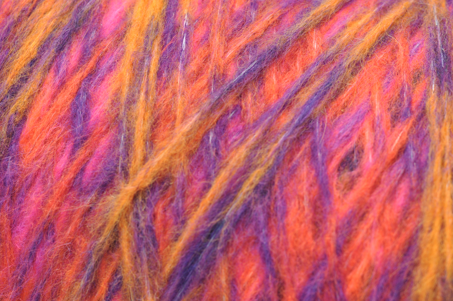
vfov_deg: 18.1
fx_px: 943
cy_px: 150
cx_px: 226
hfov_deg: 27.0
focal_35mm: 75
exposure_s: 1/125
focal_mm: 50
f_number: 1.4
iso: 200
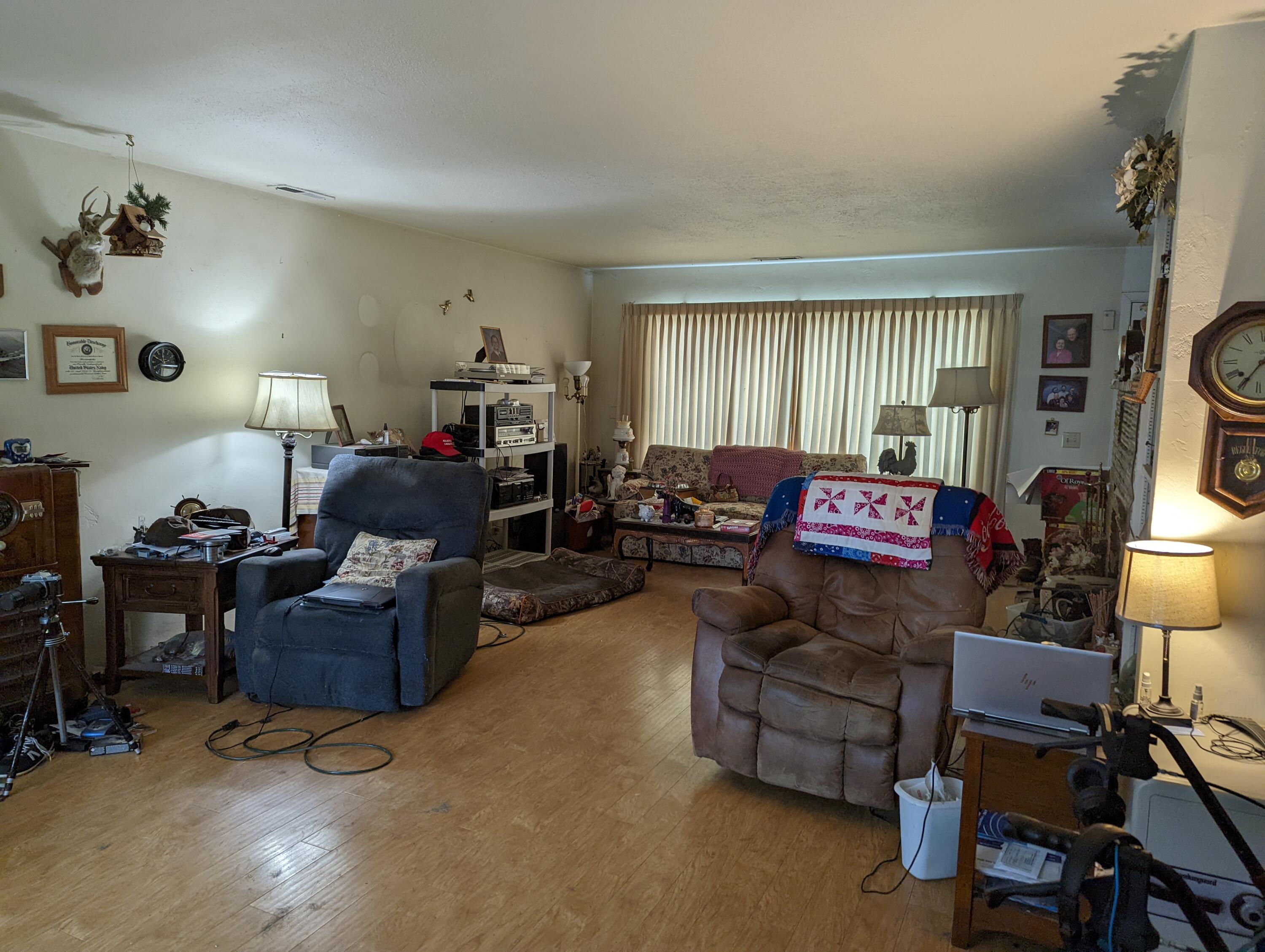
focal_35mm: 24
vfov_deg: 56.9
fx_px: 878
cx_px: 632
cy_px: 476
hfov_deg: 71.5
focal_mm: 6.81
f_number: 1.85
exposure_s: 1/30
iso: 52
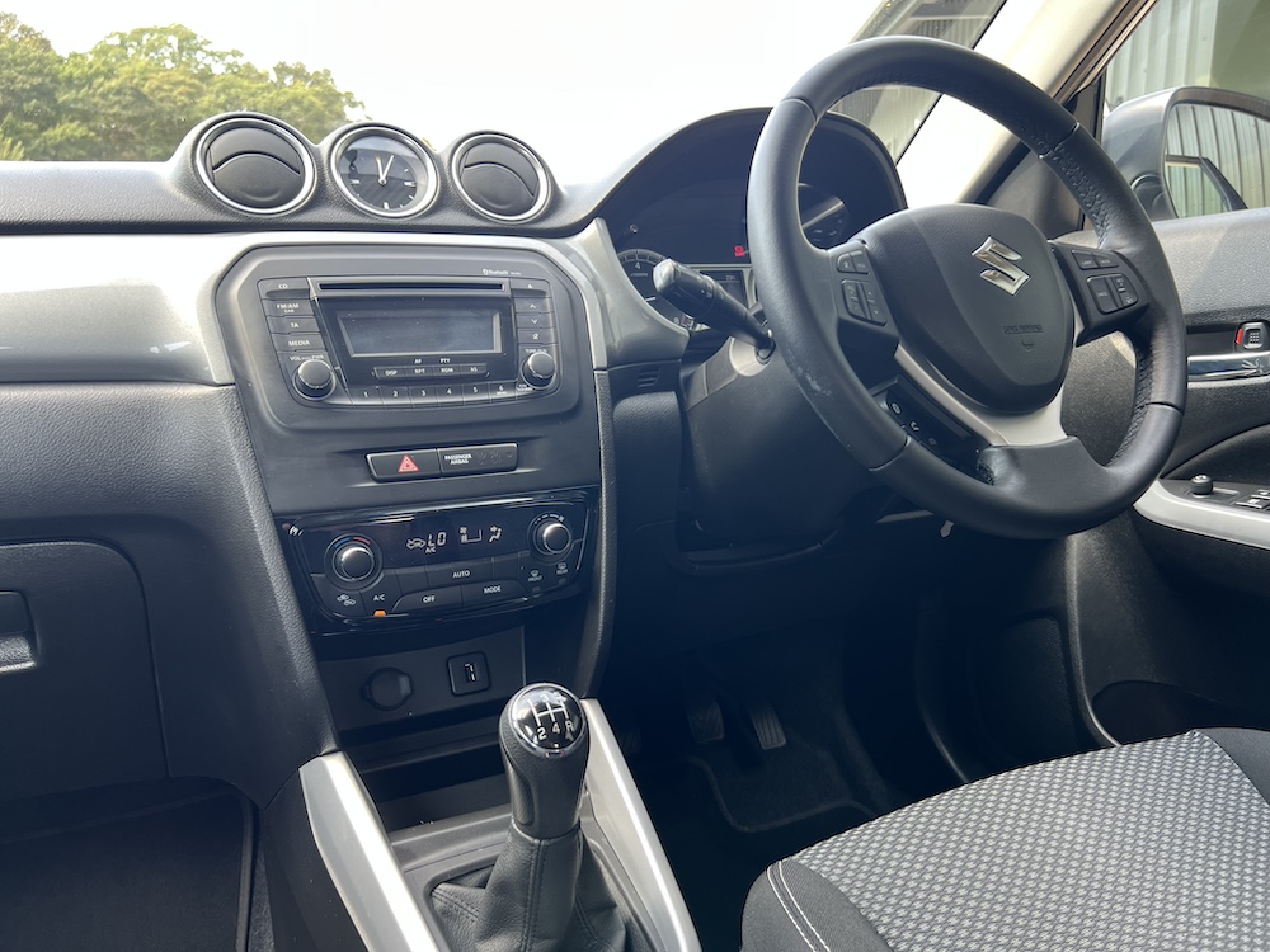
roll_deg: +1.0
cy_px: 476
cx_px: 635
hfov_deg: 67.3
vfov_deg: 53.1
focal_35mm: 26
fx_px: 954
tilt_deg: -12.2
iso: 80
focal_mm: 5.7
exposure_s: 1/121
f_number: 1.5
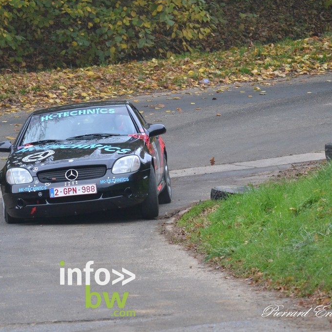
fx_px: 6250
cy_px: 166
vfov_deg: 3.0
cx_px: 98
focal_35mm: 576
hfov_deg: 3.0
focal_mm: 300
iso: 2500
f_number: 6
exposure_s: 1/500
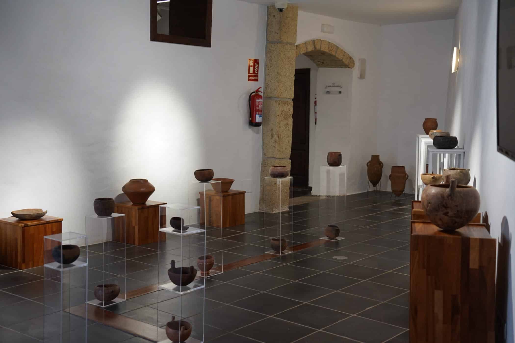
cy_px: 172
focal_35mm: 45
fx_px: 644
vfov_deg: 29.9
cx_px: 258
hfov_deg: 43.6
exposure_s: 1/160
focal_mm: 45
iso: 640
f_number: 4
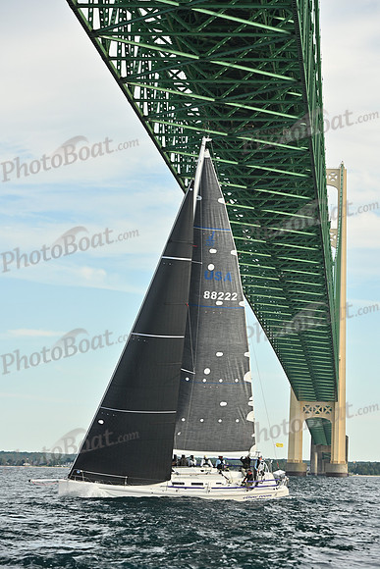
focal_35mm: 120
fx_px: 1899
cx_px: 190
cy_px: 284
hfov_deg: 11.4
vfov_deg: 17.1
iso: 320
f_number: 5.6
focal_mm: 120
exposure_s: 1/1000
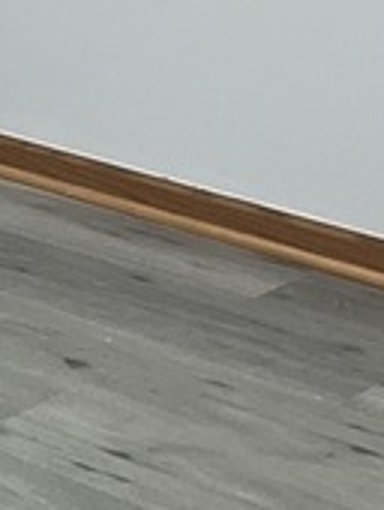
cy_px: 48
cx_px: -537
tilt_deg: -15.8
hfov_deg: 8.3
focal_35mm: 165
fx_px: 2434
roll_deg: +1.5
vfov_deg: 11.9
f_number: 1.5
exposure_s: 1/120
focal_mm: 5.7
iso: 40
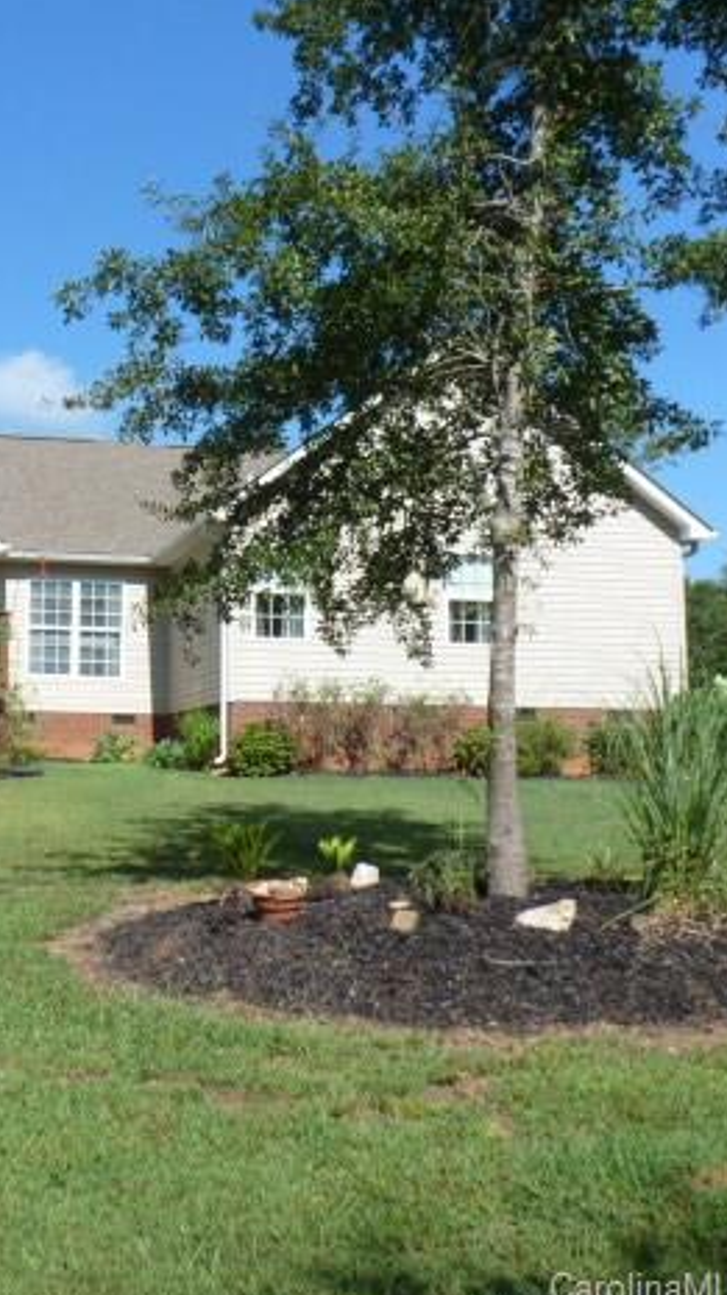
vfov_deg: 55.3
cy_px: 646
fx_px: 1236
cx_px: -22
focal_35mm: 36
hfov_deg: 30.2
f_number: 4
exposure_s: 1/500
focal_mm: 4.3
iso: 100
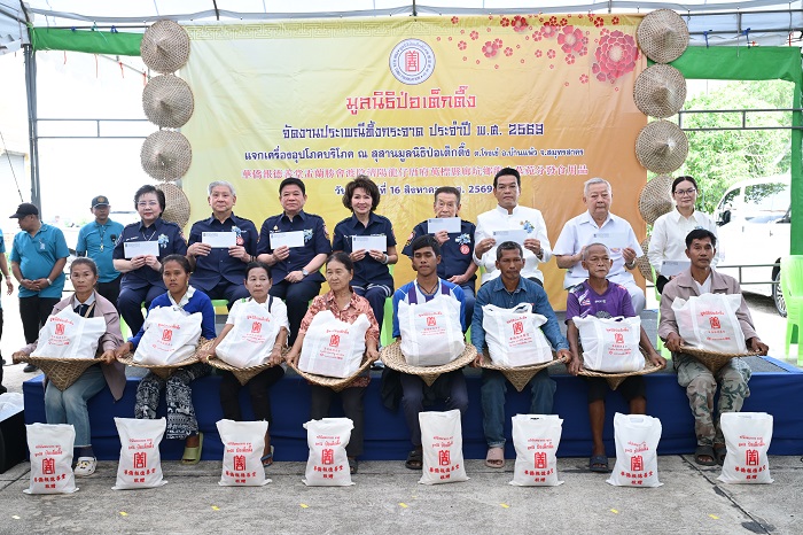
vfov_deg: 33.4
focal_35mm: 40
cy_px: 268
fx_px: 892
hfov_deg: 48.5
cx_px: 402
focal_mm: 40
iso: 1000
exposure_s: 1/250
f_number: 5.6
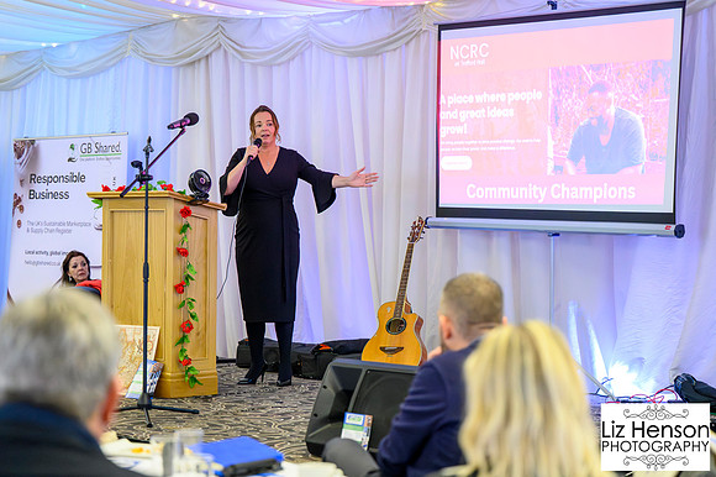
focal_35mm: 71
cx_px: 358
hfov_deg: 28.5
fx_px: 1408
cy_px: 238
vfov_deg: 19.2
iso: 12800
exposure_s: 1/200
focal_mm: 70
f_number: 2.8
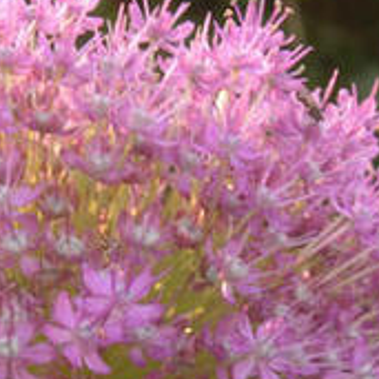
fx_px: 2589
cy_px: 331
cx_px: 103
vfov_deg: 8.3
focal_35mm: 209
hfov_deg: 8.4
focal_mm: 14.6
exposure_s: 1/90
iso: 50
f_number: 4.7
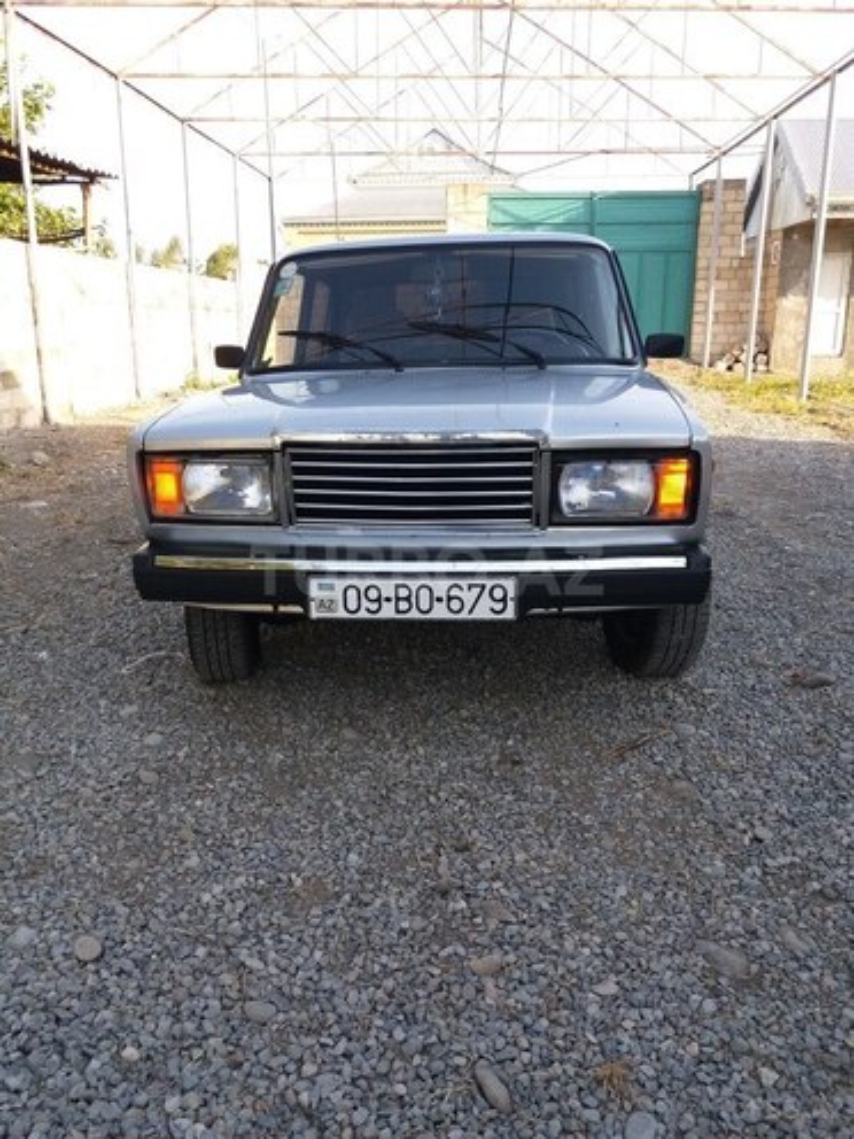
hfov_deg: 51.4
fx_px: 888
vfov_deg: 65.3
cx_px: 427
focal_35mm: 27
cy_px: 570
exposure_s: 1/207
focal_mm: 3.7
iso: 40
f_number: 1.9
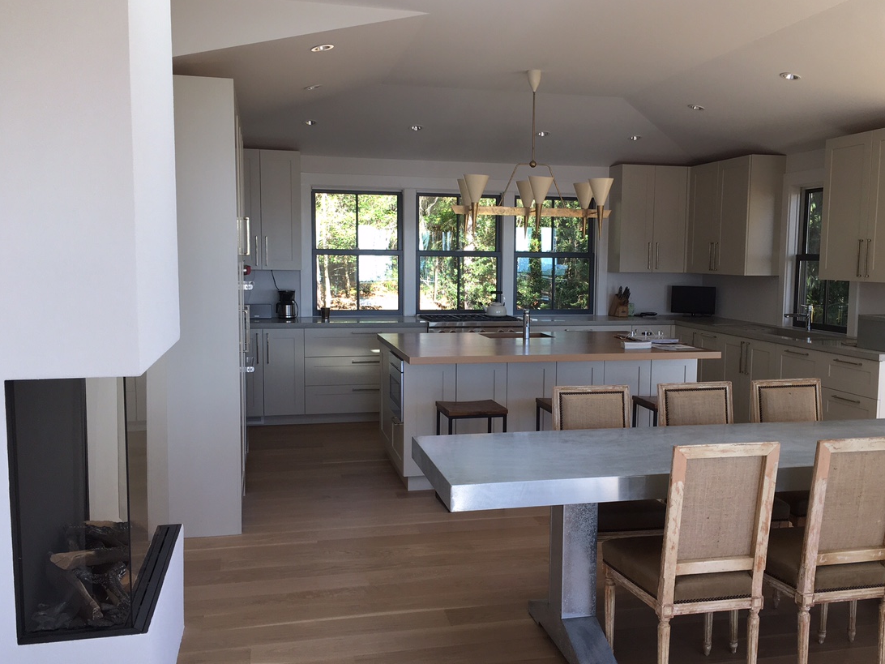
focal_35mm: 34
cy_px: 340
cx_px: 501
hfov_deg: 53.8
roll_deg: -0.2
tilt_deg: -5.7
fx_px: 869
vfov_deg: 41.8
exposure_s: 1/120
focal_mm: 4.15
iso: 32
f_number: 2.2
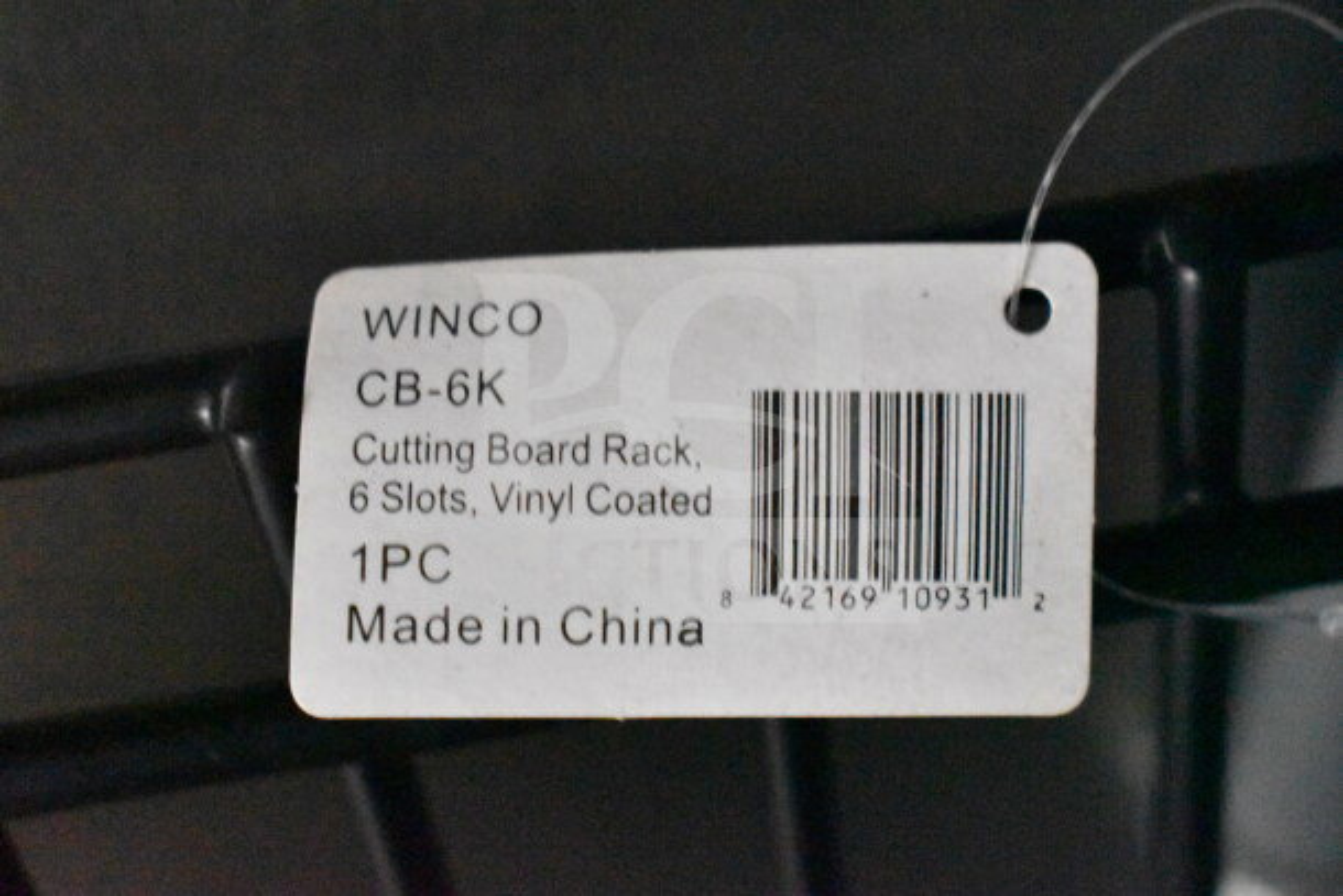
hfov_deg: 29.9
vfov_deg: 20.2
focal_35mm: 68
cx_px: 672
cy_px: 448
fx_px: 2519
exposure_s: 1/40
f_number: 5
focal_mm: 45
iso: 25600
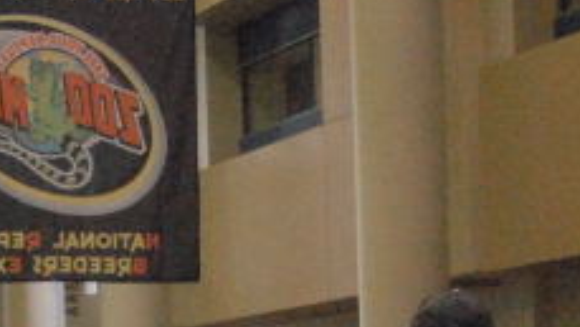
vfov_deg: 7.8
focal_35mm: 154
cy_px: 480
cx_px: 114
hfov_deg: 13.9
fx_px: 2369
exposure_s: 1/320
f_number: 9
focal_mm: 28
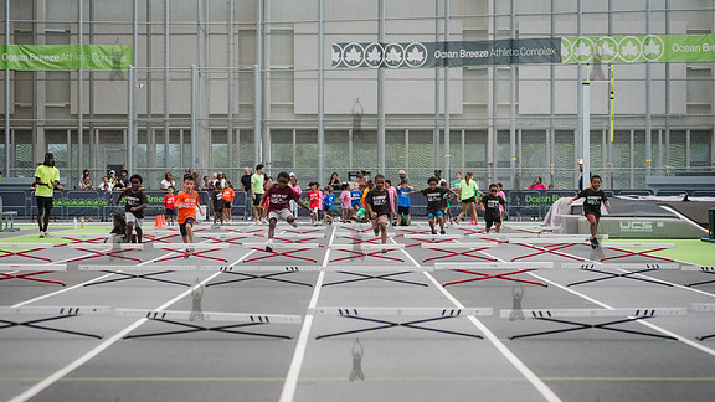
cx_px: 356
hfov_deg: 18.5
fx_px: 2199
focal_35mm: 116
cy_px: 239
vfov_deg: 10.4
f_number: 4
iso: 6400
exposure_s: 1/1600
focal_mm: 105
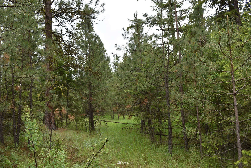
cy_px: 84
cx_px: 126
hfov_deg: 53.1
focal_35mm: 36
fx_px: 251
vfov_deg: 36.9
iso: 100
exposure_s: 1/160
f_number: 5.6
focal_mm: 24
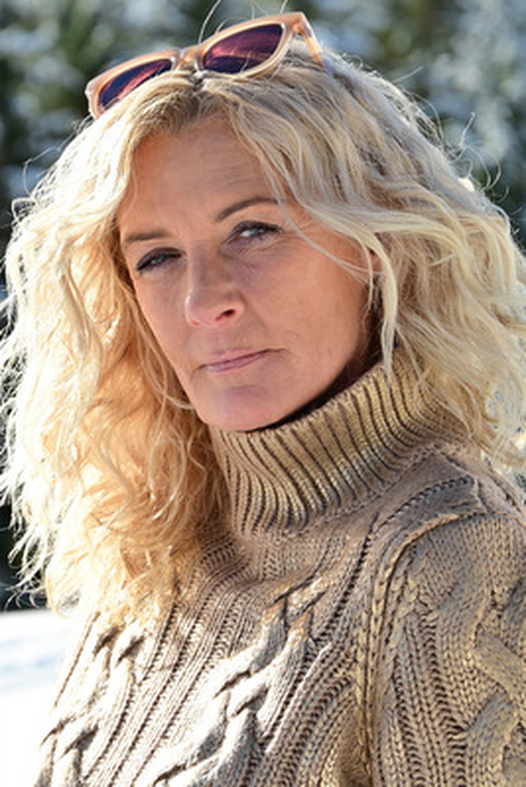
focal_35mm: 88
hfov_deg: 15.5
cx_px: 263
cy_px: 394
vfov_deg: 23.1
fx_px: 1927
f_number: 6.3
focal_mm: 88
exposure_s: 1/200
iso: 100
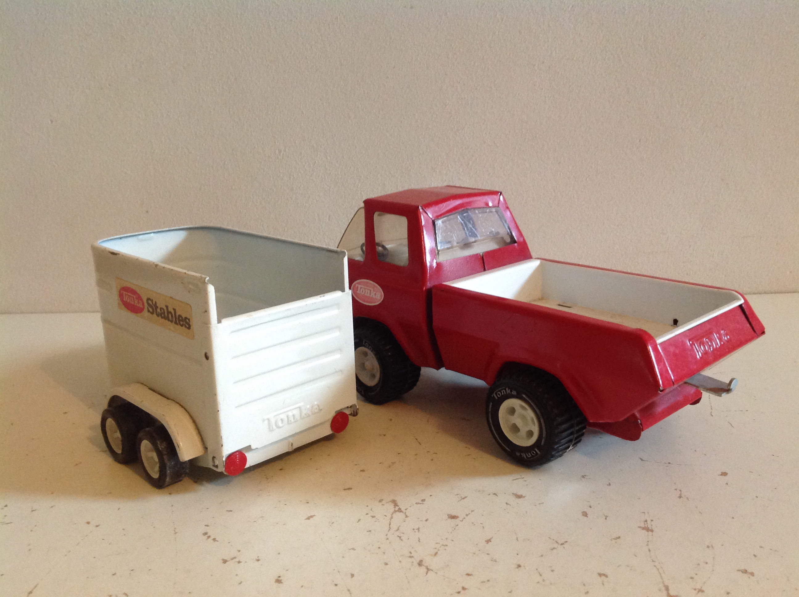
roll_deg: +1.2
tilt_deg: -14.5
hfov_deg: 52.7
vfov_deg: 40.6
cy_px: 298
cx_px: 400
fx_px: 807
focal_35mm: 35
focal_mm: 4.28
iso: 250
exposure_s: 1/15
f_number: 2.4
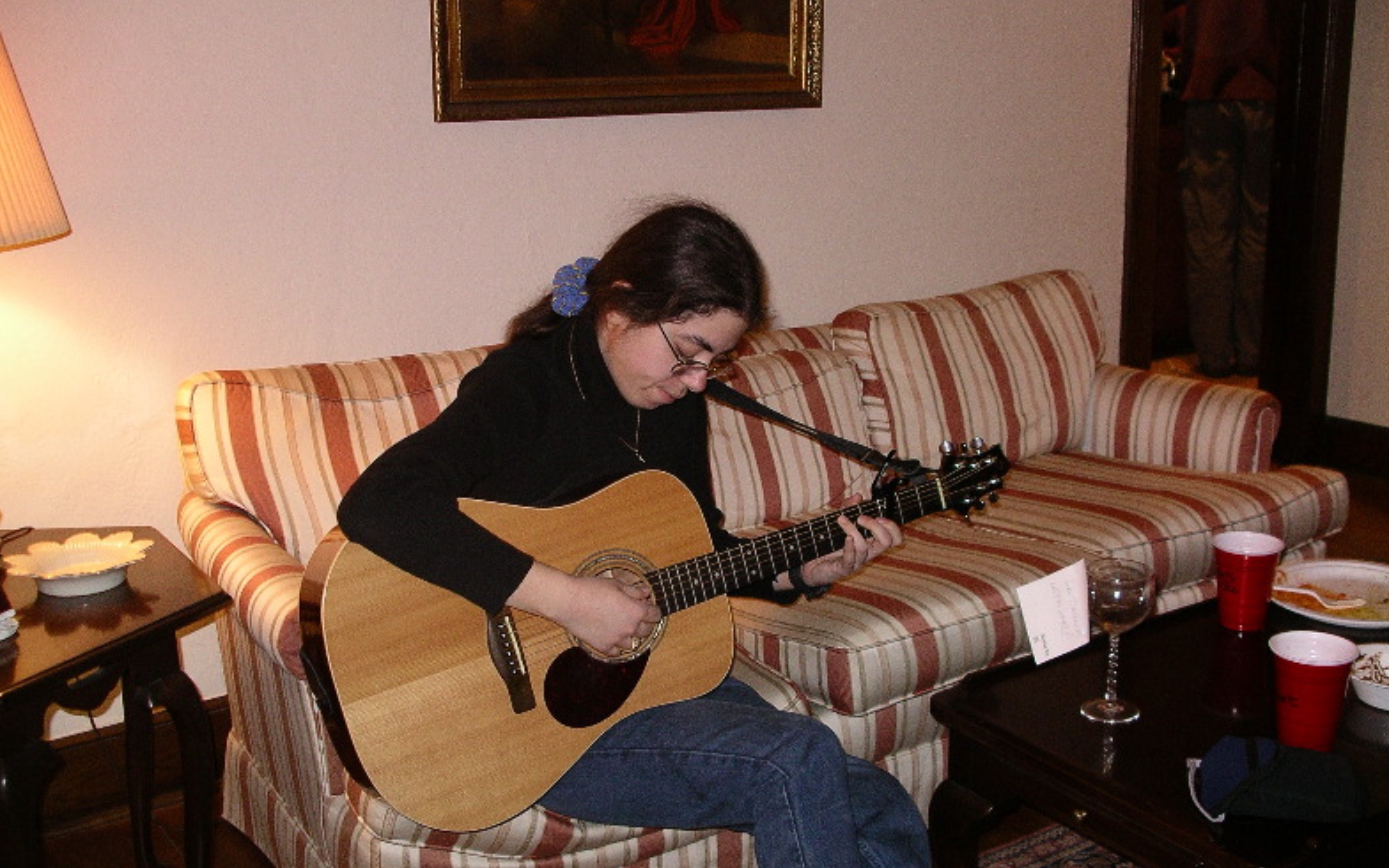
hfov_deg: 49.3
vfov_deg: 32.0
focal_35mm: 40
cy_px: 462
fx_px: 1514
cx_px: 686
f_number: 2.8
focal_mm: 7.8
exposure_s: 1/40
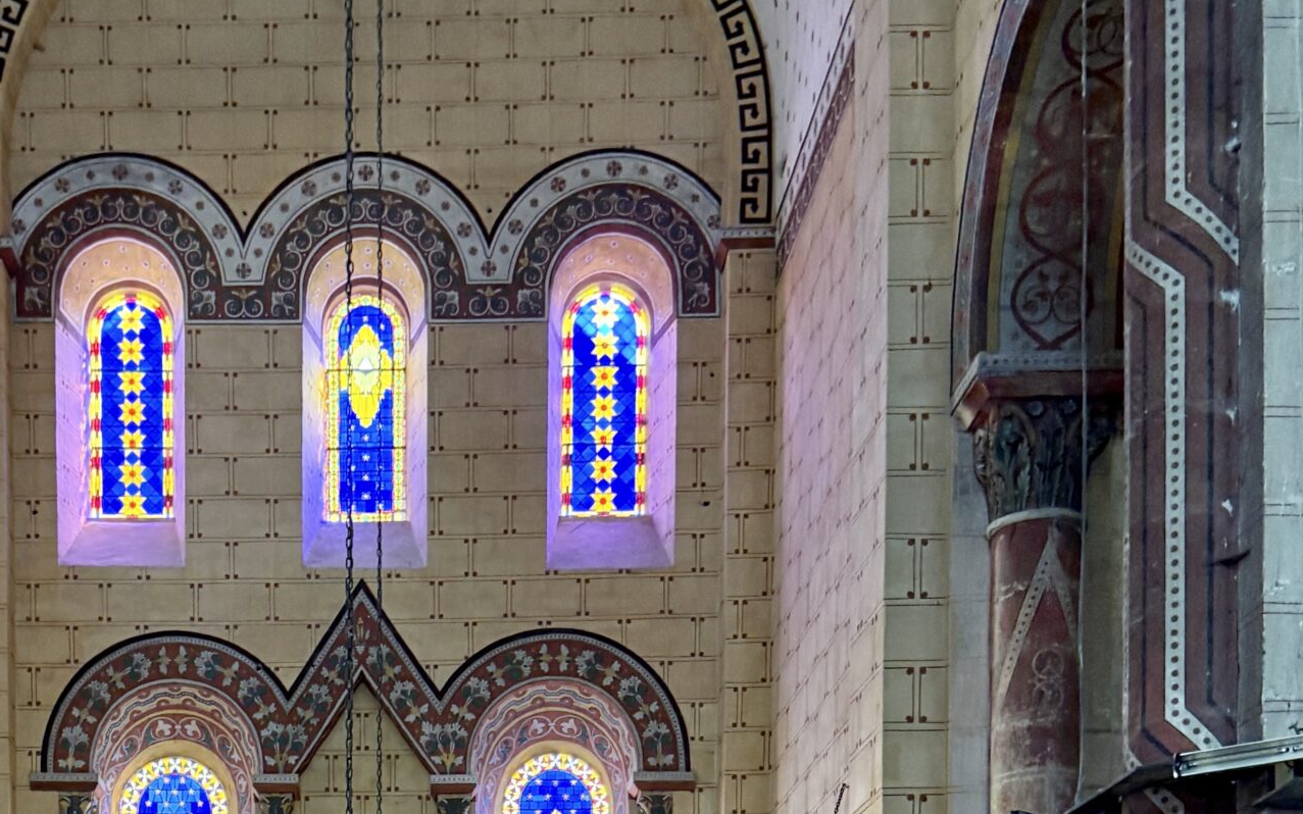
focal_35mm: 51
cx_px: 370
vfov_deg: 24.9
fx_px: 1811
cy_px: 665
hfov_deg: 38.8
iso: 320
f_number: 1.78
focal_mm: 6.76
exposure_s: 1/60
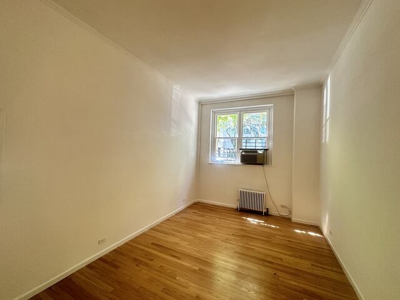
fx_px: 162
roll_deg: -2.3
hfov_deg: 102.1
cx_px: 200
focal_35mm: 14
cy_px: 150
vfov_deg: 85.7
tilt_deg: +0.9
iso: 400
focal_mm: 2.22
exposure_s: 1/60
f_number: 2.2
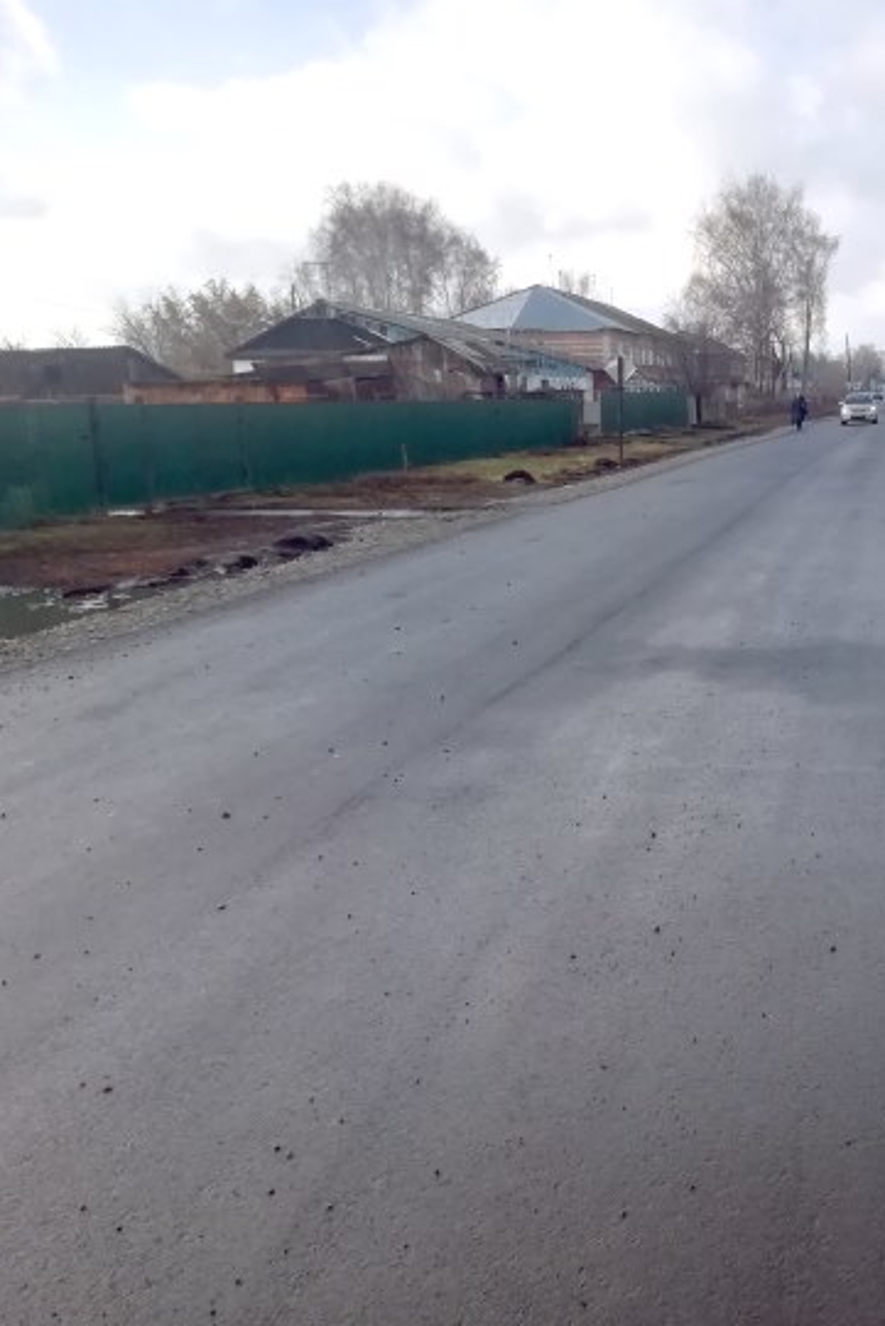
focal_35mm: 37
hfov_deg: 34.1
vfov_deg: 51.9
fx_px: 1363
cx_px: 784
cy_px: 653
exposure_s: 1/691
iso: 50
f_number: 2.2
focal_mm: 3.21
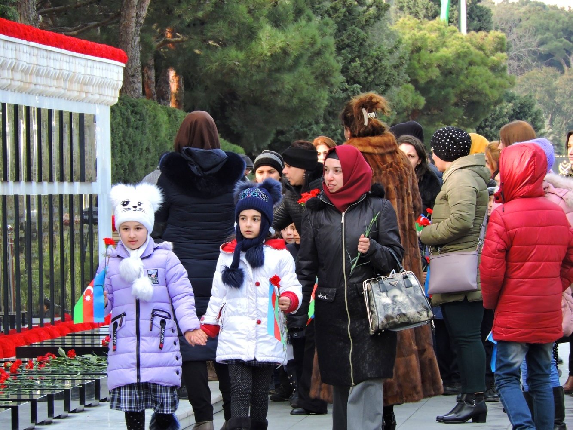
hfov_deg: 6.0
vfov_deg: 4.5
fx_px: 5463
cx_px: 286
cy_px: 215
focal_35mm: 330
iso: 400
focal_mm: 59.1
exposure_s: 1/200
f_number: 5.5
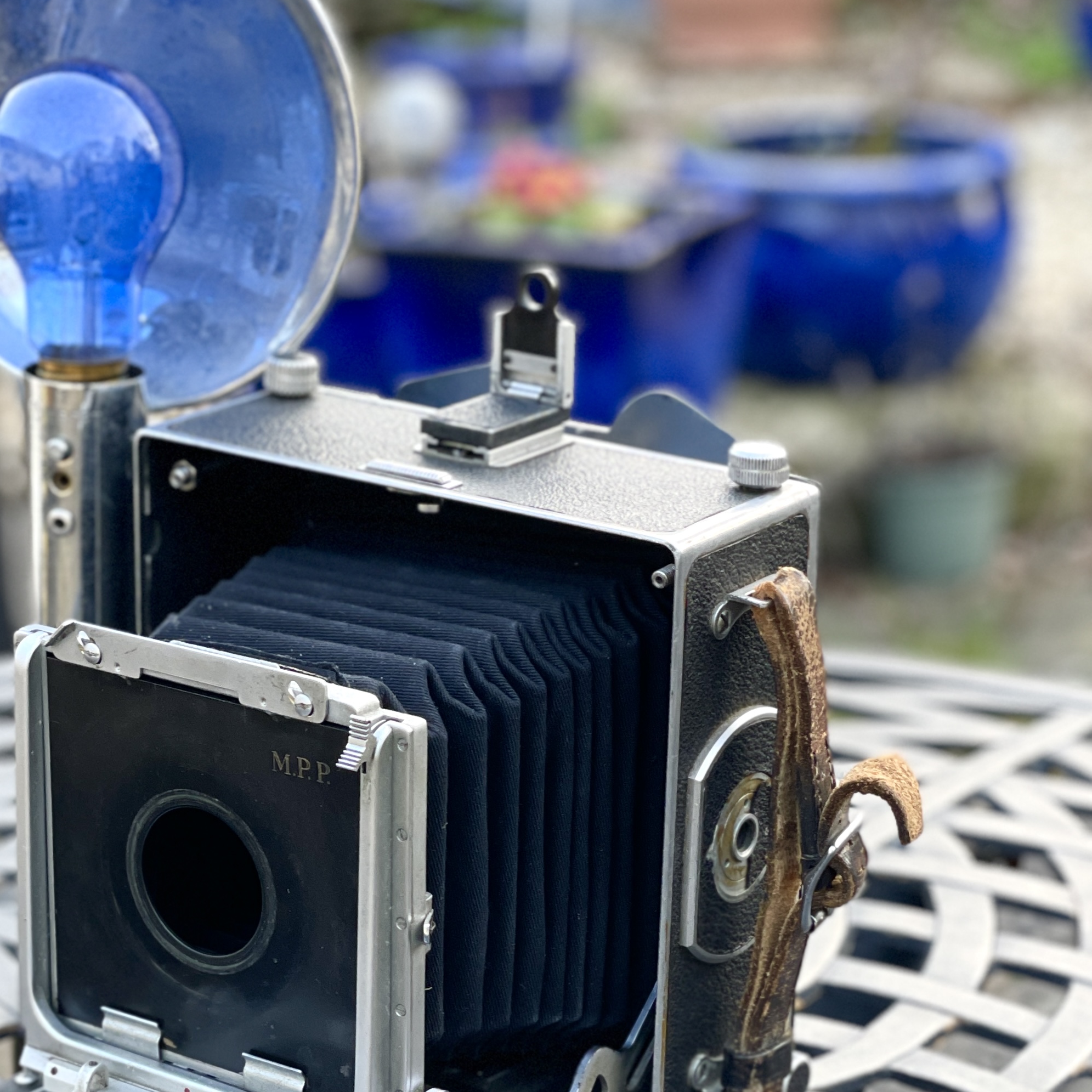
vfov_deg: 20.7
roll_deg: -0.2
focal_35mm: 83
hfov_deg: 20.9
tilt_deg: -18.6
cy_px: 806
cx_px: 449
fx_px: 2962
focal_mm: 6
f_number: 2
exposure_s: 1/122
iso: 80
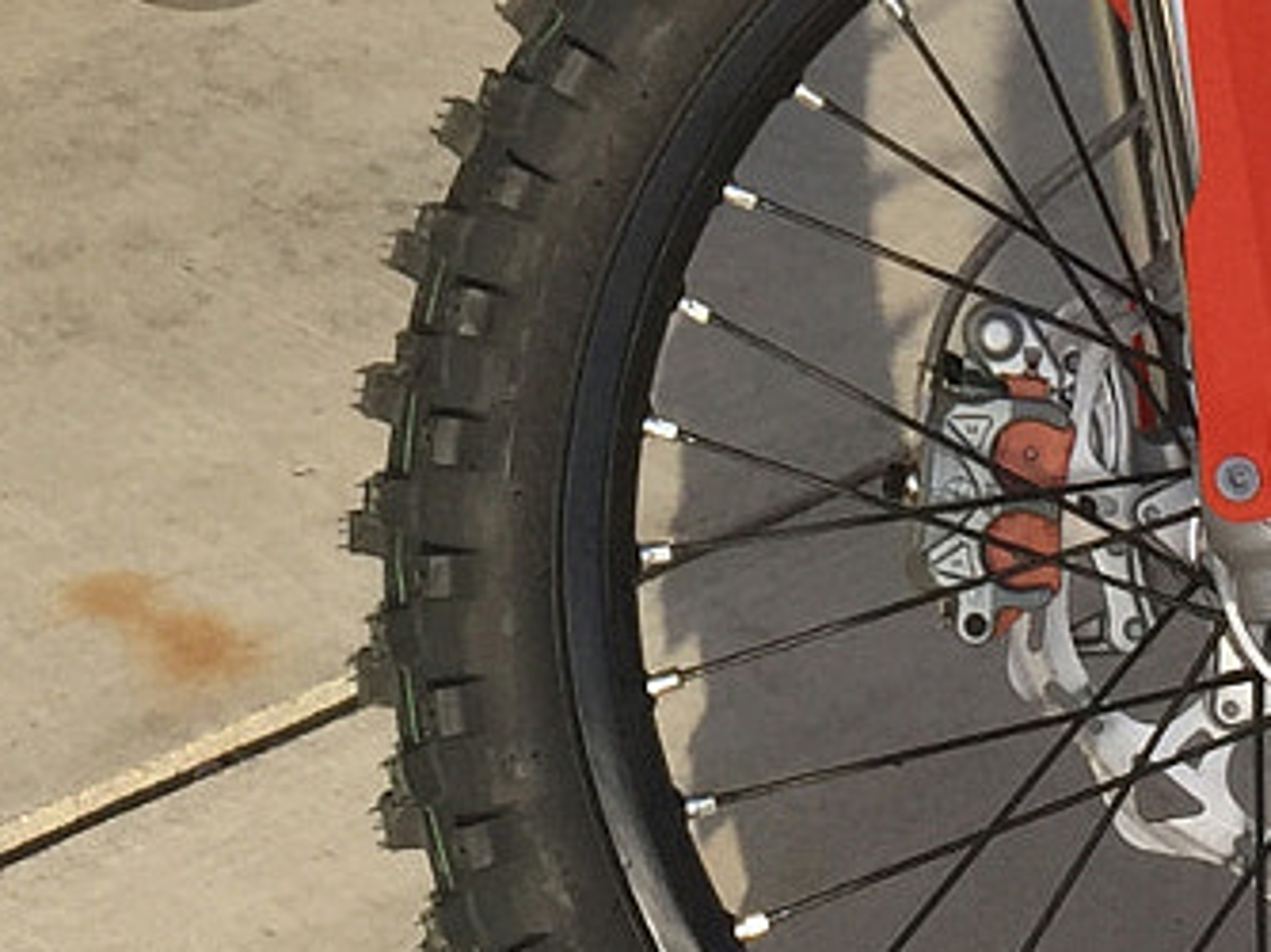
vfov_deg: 10.1
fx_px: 5100
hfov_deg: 14.2
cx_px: 430
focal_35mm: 139
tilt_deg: -15.0
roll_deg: +0.7
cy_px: -678
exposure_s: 1/1647
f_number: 2.2
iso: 32
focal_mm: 4.15
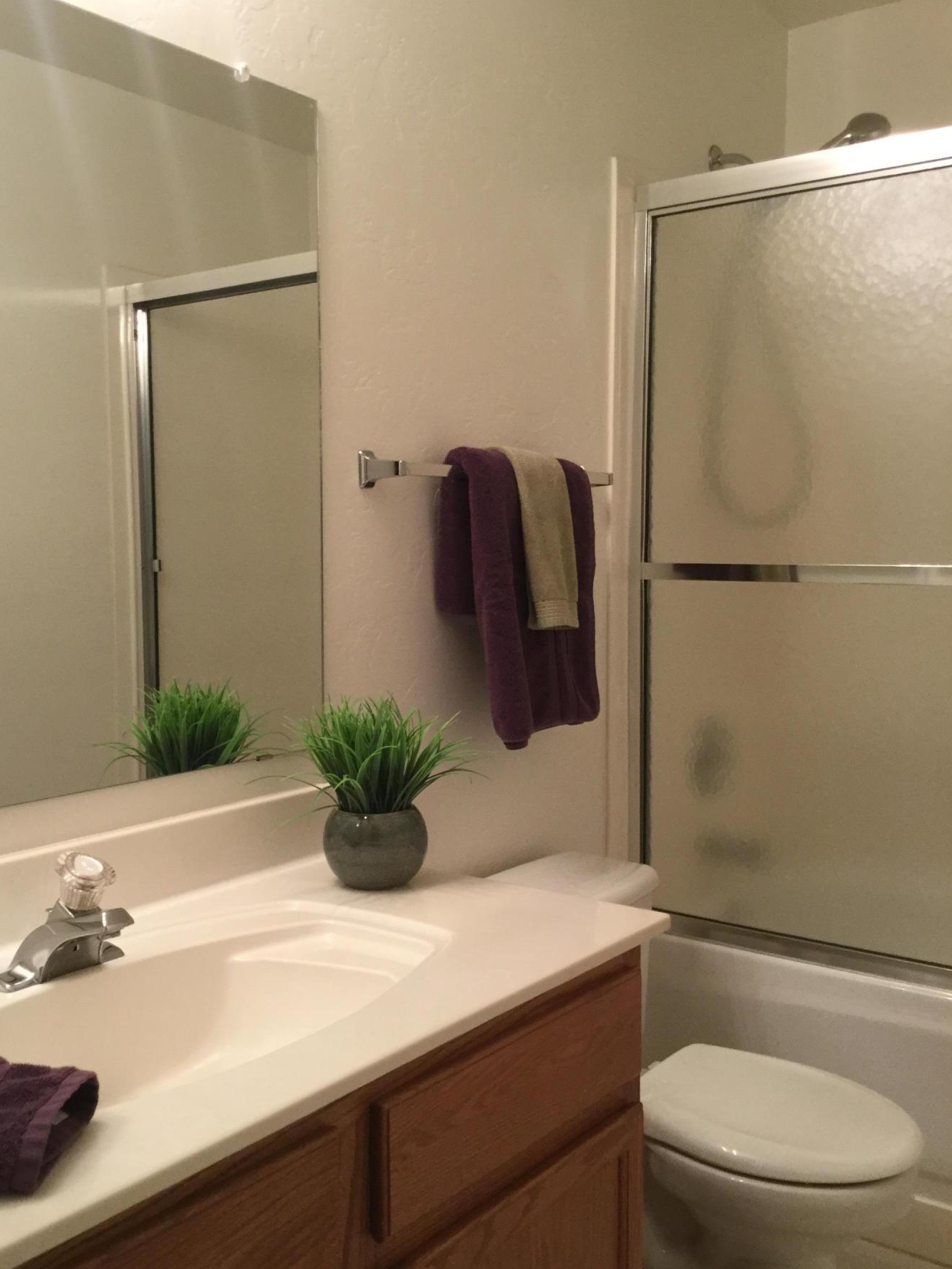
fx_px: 1283
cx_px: 425
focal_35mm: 35
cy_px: 641
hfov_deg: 40.7
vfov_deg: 52.6
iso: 80
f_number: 2.4
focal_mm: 3.3
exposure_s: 1/30
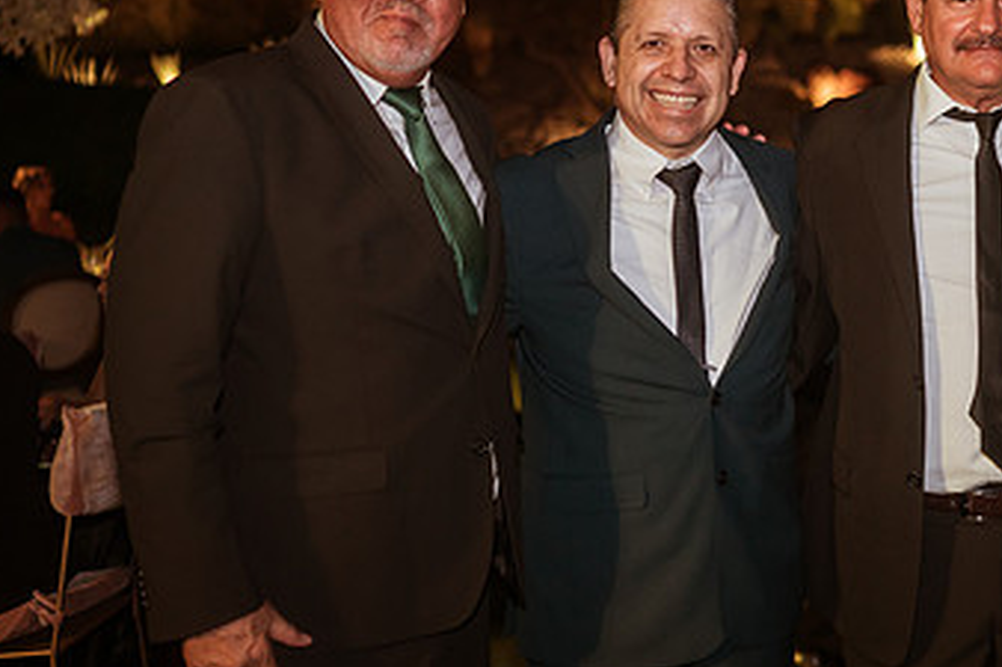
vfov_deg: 22.5
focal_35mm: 60
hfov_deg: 32.3
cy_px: 210
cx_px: 839
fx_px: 1669
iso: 1250
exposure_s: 1/160
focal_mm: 35
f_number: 1.8
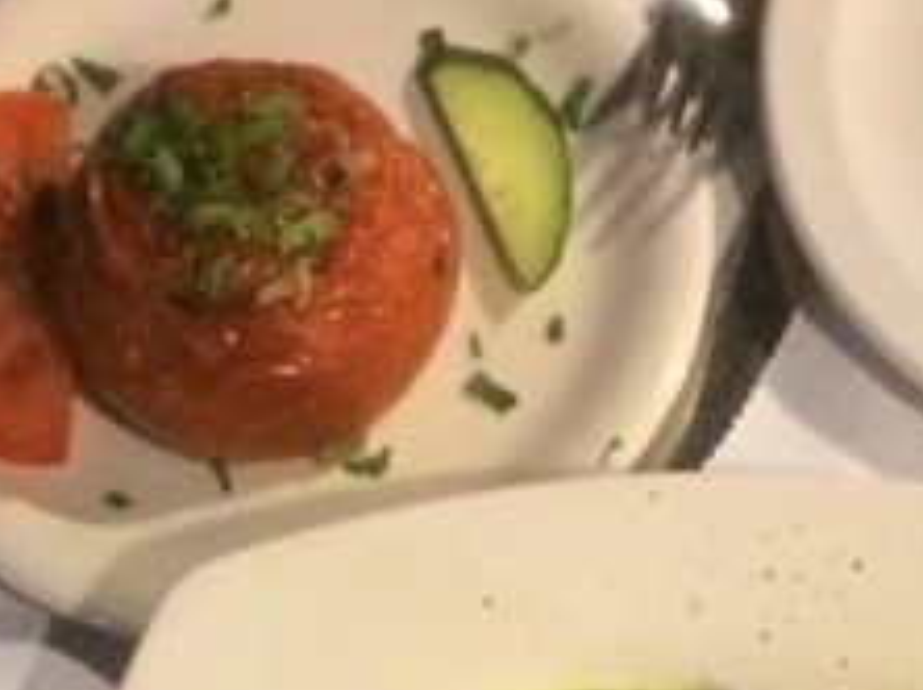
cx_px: 482
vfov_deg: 9.9
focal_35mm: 134
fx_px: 3569
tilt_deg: -73.8
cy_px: 1555
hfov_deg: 14.7
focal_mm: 4.15
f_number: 2.2
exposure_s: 1/17
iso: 400
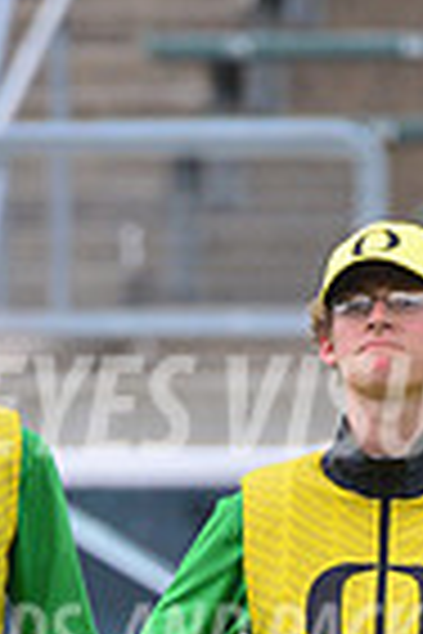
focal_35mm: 1277
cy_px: 737
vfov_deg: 1.6
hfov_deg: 1.1
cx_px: 0
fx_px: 22505
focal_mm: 400
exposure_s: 1/500
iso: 640
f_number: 5.6
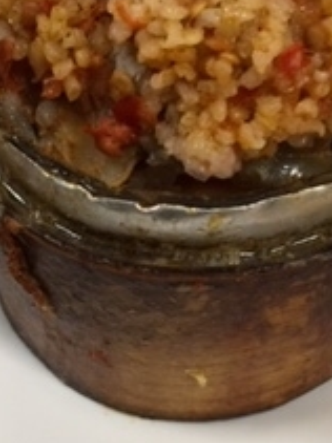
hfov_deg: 16.8
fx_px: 1126
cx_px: 145
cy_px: 302
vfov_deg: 22.2
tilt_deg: -57.4
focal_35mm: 88
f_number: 2.2
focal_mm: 4.15
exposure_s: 1/30
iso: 50
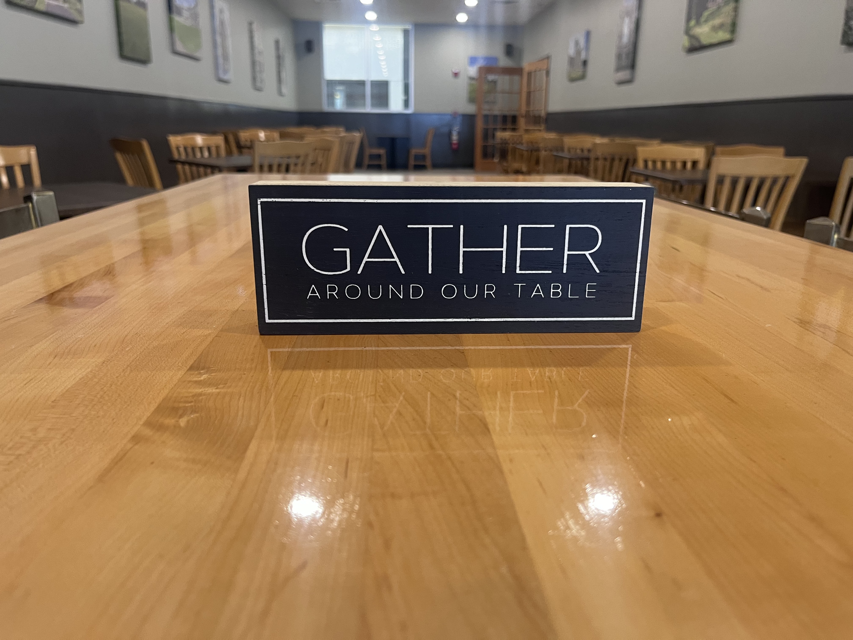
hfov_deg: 67.3
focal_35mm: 26
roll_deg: -0.7
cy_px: 320
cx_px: 426
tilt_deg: -17.7
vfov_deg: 53.1
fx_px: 641
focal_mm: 5.1
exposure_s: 1/60
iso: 160
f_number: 1.6
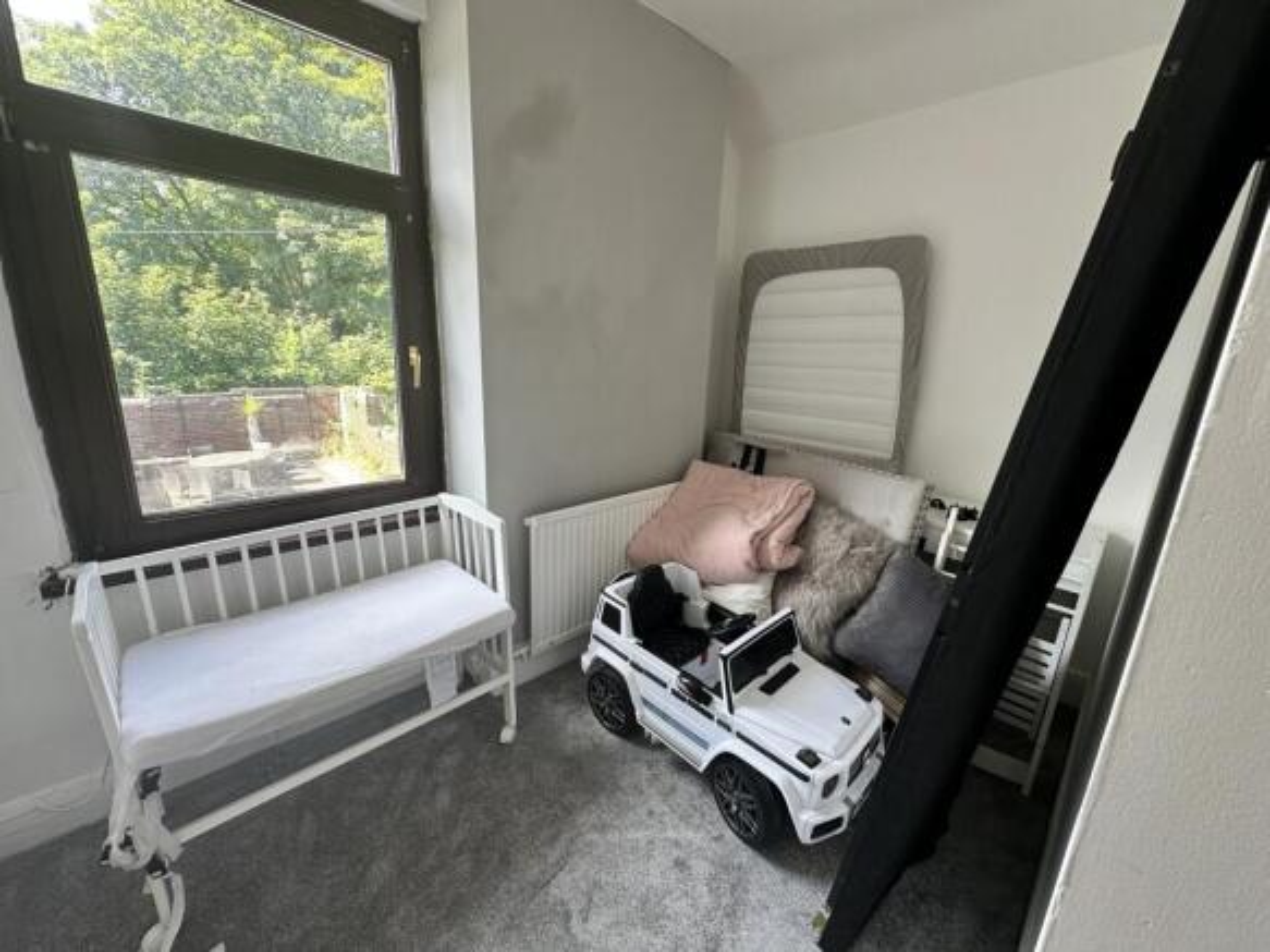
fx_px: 514
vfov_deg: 85.7
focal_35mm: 14
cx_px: 635
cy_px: 476
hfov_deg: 102.1
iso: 80
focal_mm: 2.22
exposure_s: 1/99
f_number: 2.2
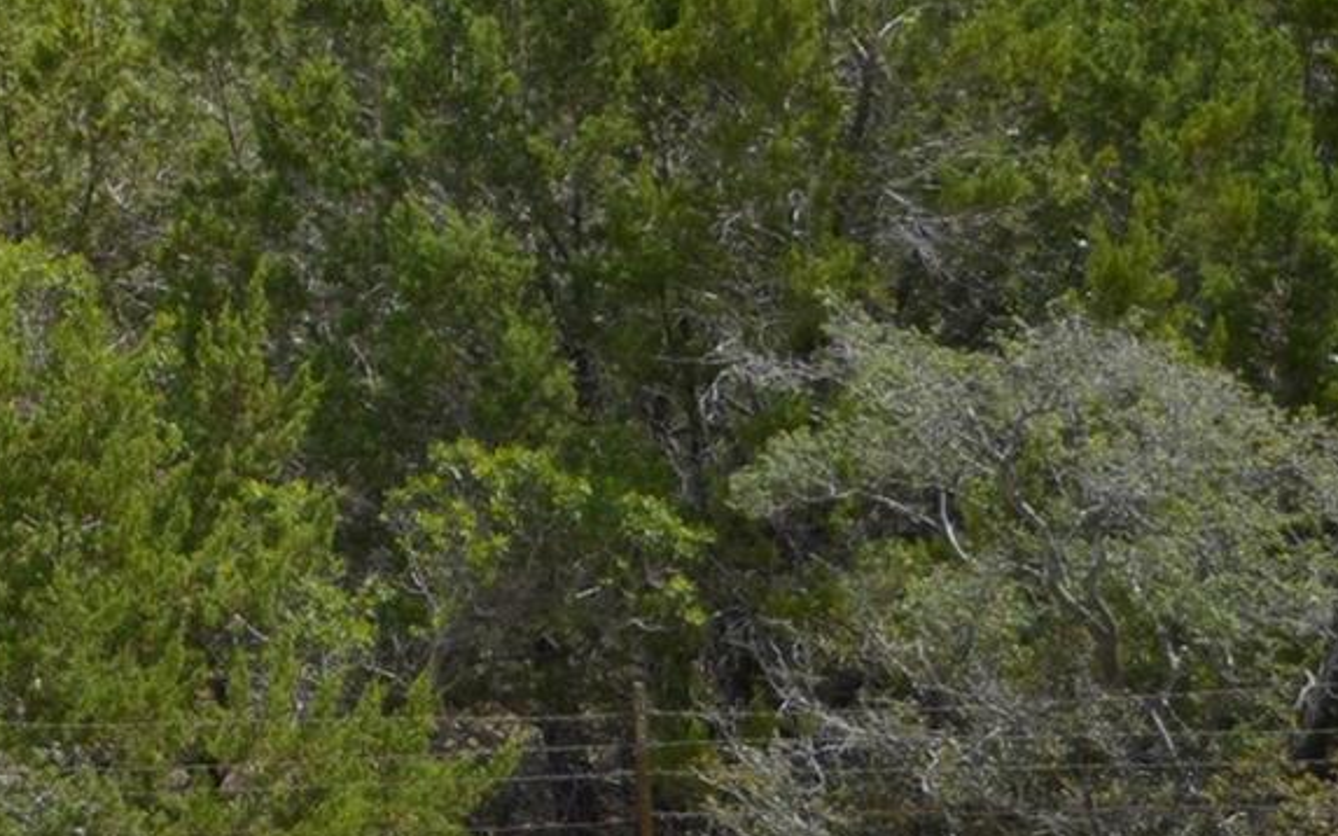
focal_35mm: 142
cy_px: -396
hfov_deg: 13.4
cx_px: -1002
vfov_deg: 9.0
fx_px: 5177
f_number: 4
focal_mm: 26
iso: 100
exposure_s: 1/800
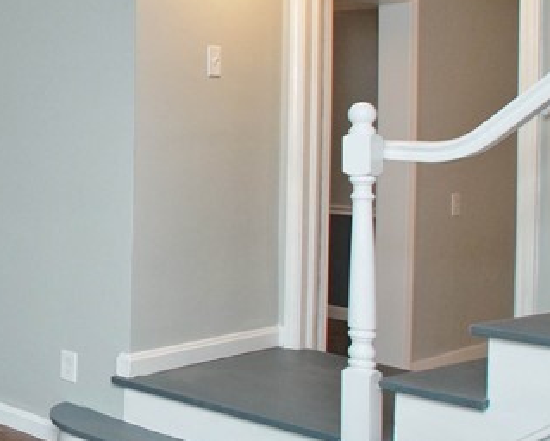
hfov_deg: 25.8
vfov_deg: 28.6
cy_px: 138
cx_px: -288
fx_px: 857
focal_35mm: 53
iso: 800
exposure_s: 1/40
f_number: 4.5
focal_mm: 11
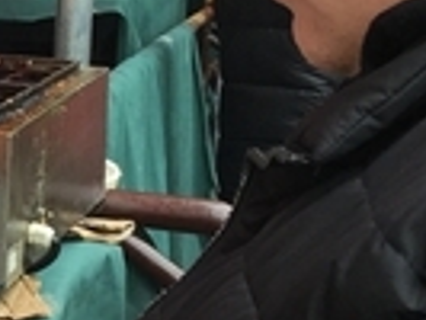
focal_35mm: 131
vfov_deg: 11.3
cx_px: -458
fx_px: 1614
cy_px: 67
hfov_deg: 12.9
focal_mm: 4.15
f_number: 2.2
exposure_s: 1/100
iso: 40
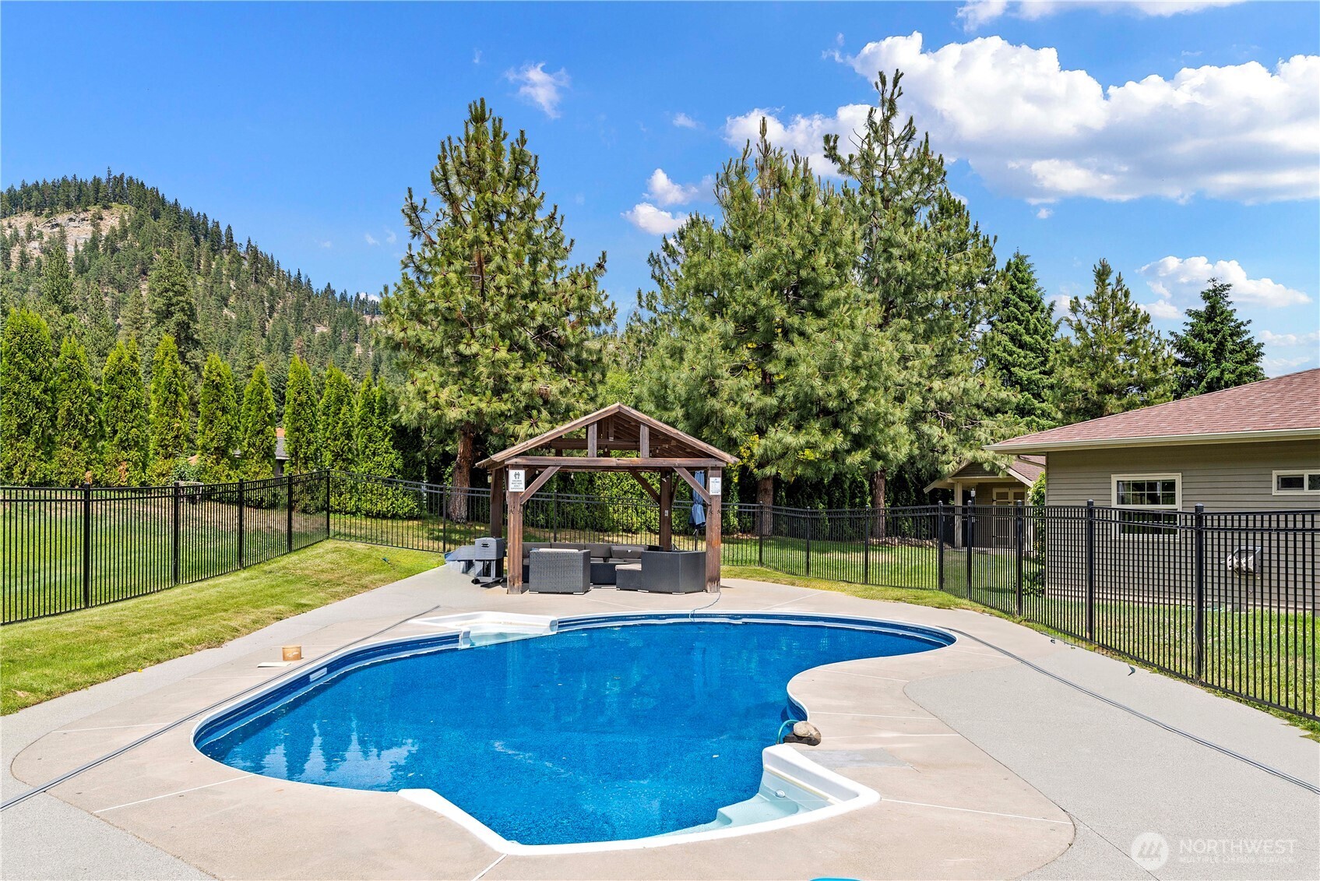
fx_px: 1027
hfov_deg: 65.5
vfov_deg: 46.4
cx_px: 660
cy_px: 440
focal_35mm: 28
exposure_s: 1/640
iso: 100
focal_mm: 28
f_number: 8
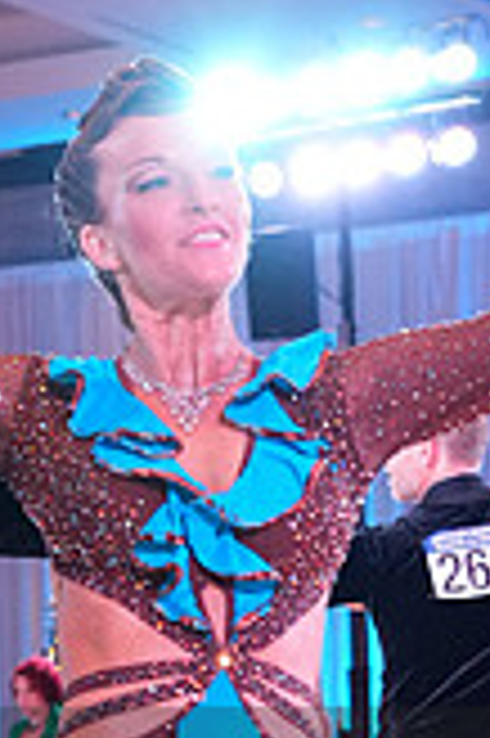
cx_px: -16
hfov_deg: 8.4
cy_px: 860
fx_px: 3335
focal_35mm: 163
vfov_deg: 12.4
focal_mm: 46
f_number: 4.5
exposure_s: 1/250
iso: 2500
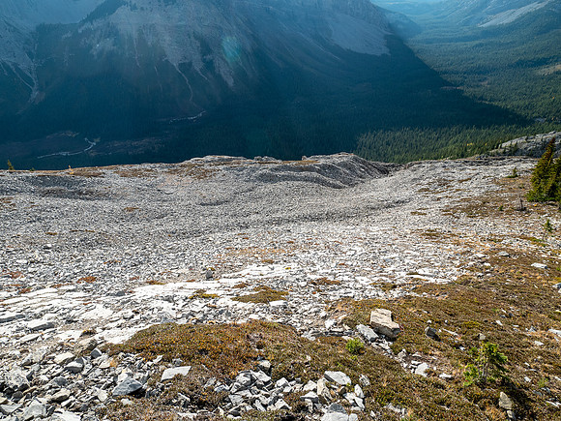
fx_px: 389
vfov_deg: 56.8
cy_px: 210
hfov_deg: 71.6
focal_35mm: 24
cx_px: 280
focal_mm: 12
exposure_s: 1/125
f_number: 8
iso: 200
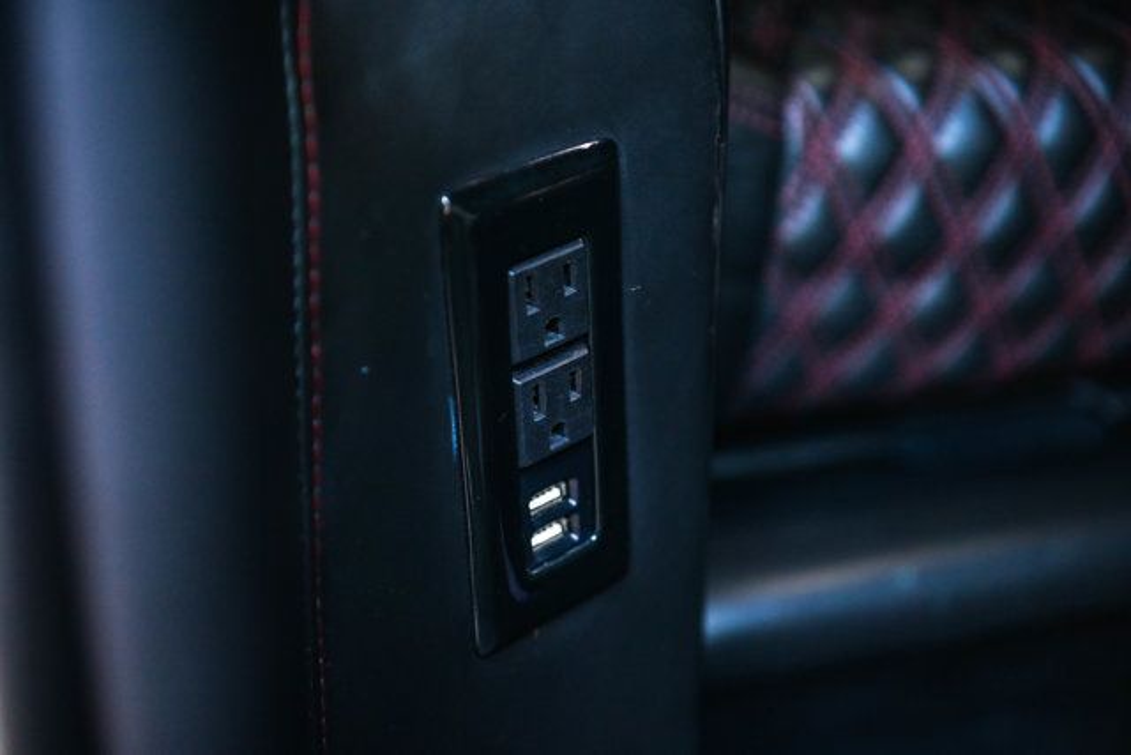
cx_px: 566
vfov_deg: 27.0
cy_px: 378
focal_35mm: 50
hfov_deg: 39.6
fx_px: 1571
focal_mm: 50
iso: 3200
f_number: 3.2
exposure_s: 1/200
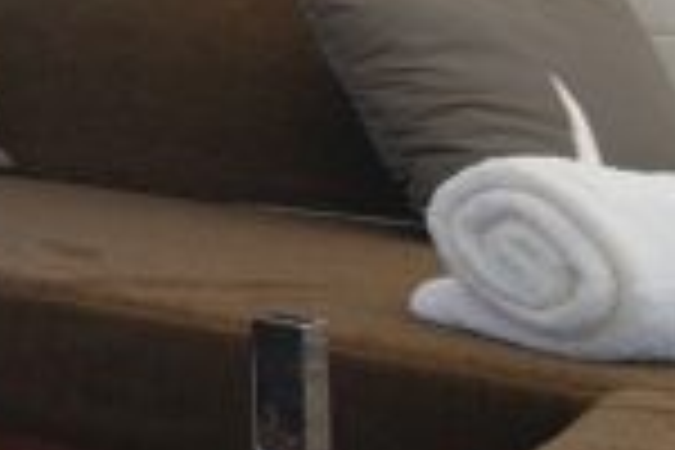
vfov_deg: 16.4
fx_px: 1444
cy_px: -194
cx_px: -788
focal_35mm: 77
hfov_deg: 16.8
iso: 100
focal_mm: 10
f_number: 9
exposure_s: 1/125
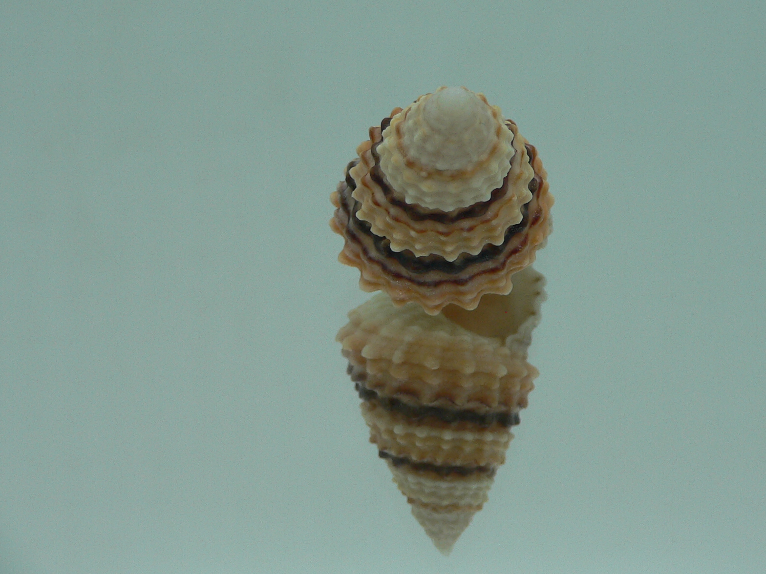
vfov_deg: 32.1
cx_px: 451
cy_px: 240
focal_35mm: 45
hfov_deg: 41.9
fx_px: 996
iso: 80
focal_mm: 4.6
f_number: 2.8
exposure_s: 1/60
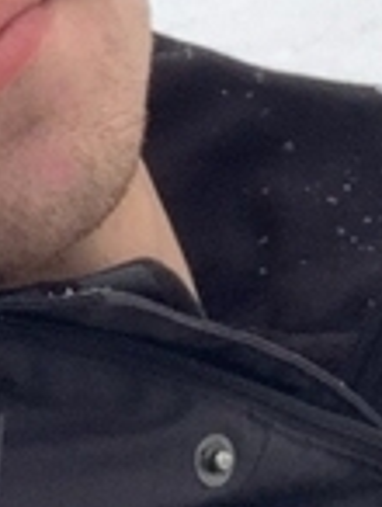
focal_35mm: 175
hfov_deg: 8.5
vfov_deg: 11.1
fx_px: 2567
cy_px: -24
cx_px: 66
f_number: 2.2
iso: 80
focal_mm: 2.87
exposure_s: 1/60
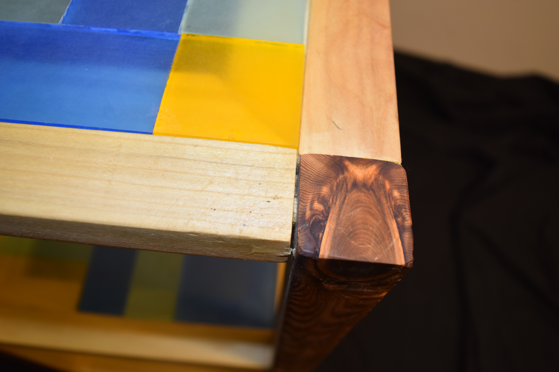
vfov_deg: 43.6
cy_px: 186
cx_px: 280
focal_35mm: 30
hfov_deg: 61.9
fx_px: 466
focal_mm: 20
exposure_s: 1/90
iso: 560
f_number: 4.8
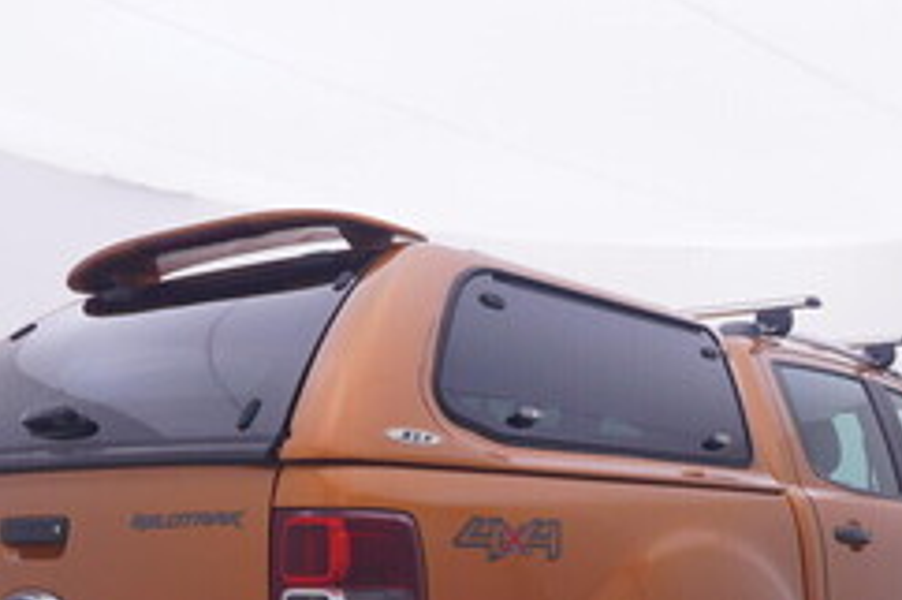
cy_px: 594
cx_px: 721
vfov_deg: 25.2
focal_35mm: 51
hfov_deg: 37.4
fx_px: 1280
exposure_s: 1/80
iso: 200
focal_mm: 15
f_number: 5
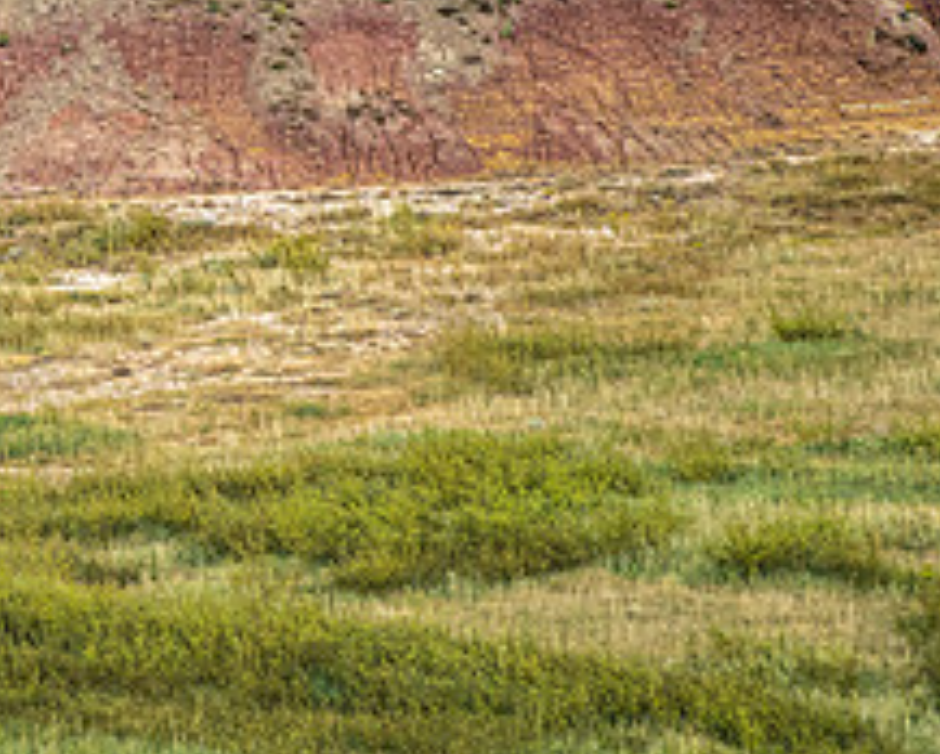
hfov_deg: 1.3
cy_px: 141
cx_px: 17
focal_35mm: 1500
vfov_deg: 1.0
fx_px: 41768
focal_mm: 219.82
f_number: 4
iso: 320
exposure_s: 1/320
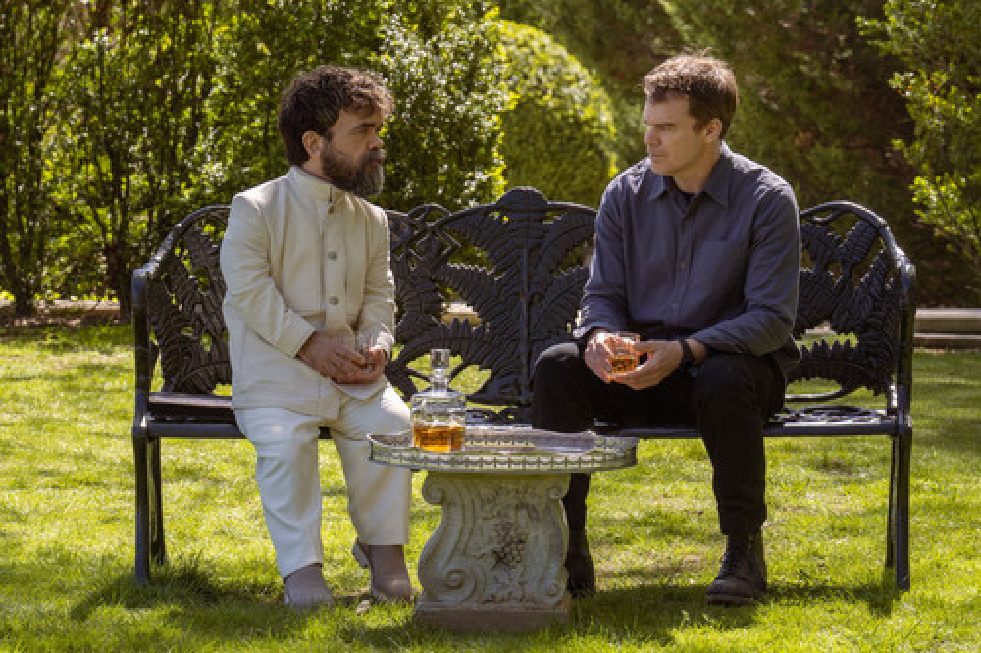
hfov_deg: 11.1
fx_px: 5039
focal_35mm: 185
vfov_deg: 7.4
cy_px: 326
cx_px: 490
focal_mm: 185
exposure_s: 1/200
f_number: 11
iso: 200
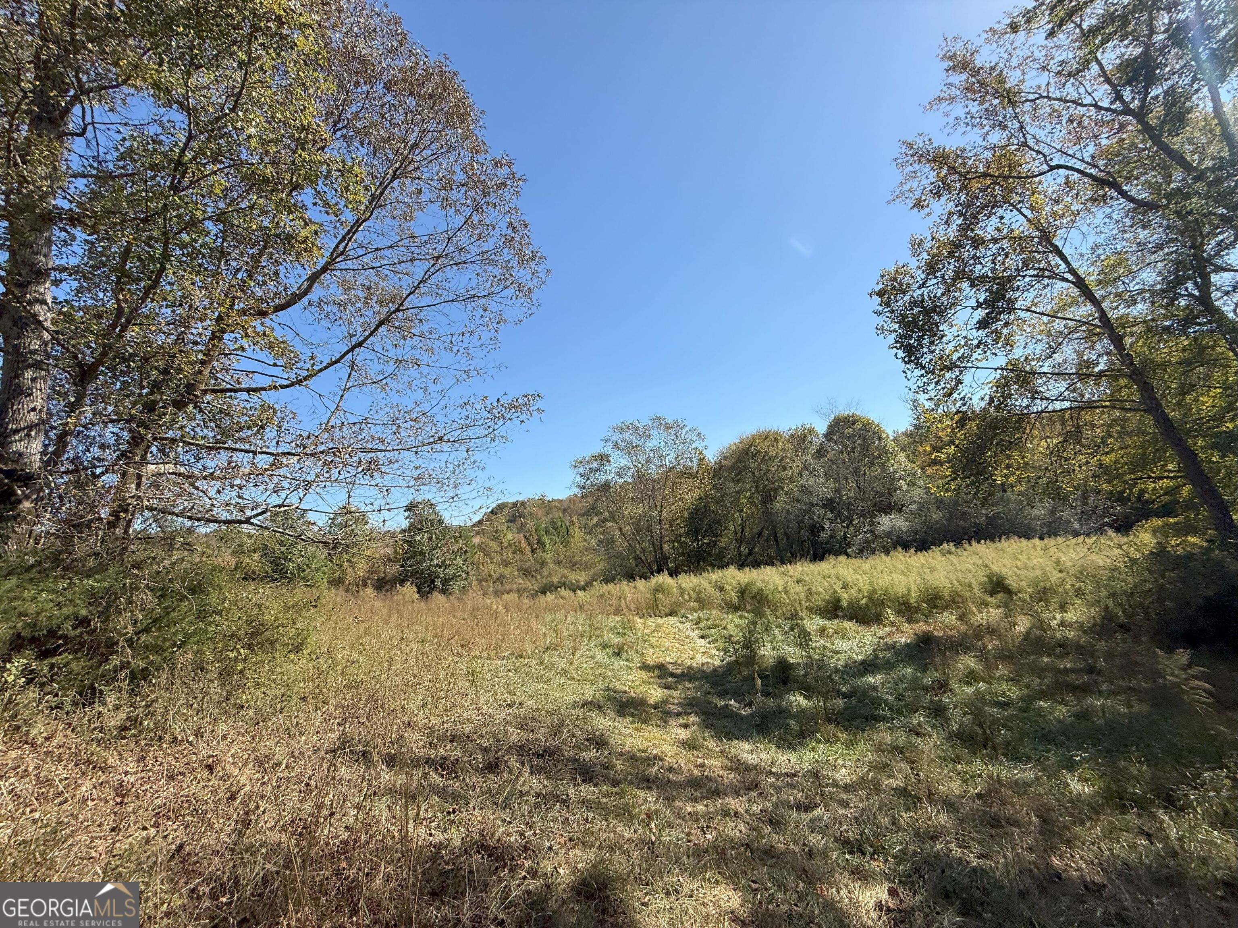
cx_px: 619
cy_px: 464
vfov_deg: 85.7
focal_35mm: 14
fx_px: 501
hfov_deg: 102.1
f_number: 2.2
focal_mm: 2.22
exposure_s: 1/1795
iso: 50
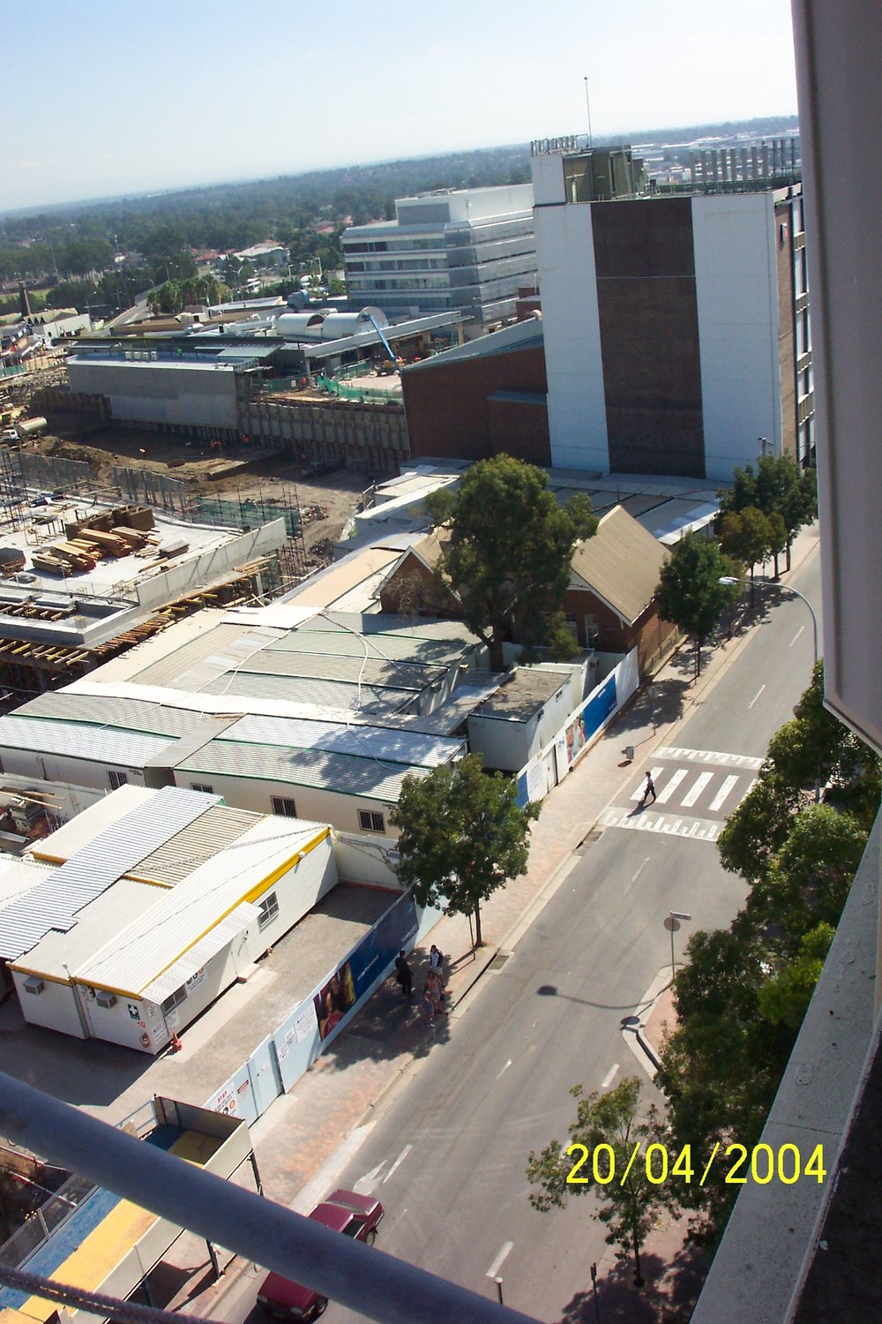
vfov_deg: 54.4
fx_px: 1286
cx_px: 441
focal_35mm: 35
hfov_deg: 37.9
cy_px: 662
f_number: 9.5
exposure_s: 1/180
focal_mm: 7.5
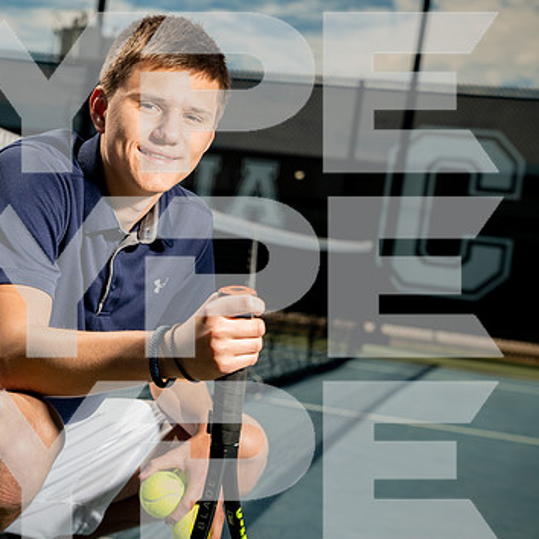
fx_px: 1374
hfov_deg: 21.9
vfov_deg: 22.2
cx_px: 116
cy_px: 278
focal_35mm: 78
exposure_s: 1/250
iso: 100
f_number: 4.5
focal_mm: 56
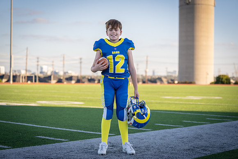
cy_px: 80
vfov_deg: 19.5
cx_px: 119
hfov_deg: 28.8
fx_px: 463
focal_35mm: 70
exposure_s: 1/400
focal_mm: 70
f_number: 2.8
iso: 100
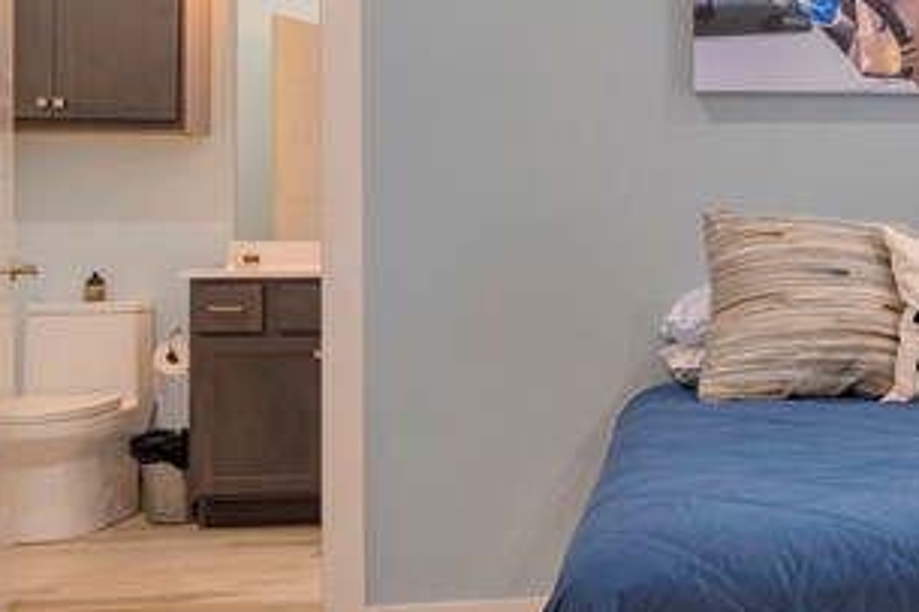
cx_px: 982
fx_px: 1454
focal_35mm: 57
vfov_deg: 23.7
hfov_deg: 31.5
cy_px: 247
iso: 80
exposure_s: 1/3
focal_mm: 16
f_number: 7.1
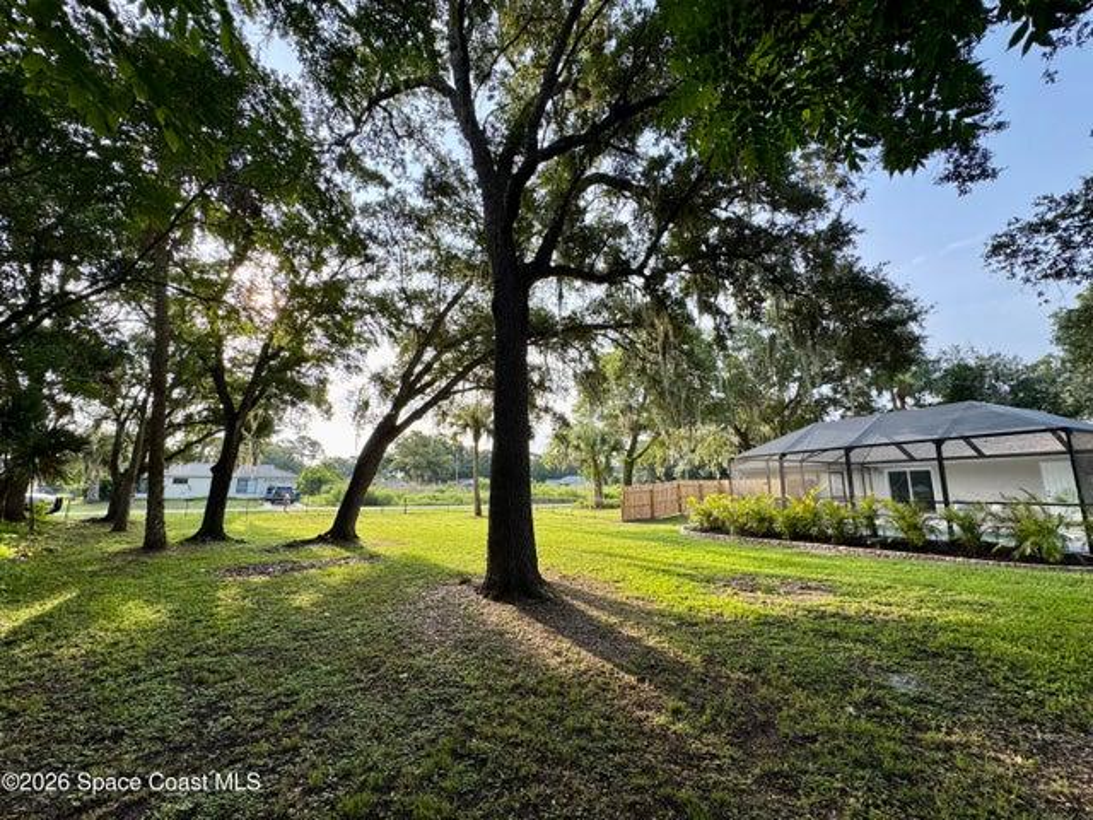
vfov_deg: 85.7
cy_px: 410
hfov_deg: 102.1
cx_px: 546
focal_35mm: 14
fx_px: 442
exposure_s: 1/361
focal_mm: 2.22
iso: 40
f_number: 2.2
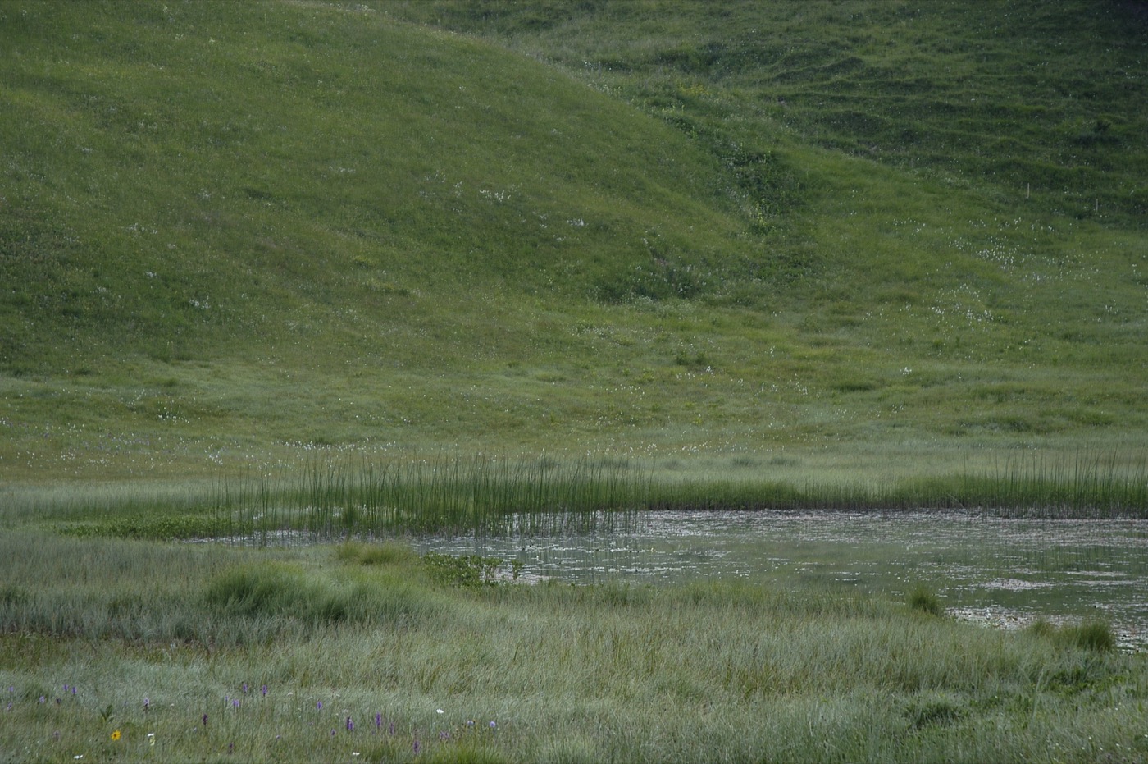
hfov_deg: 16.1
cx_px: 574
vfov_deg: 10.7
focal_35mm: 128
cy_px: 382
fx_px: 4062
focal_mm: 85
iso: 200
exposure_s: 1/90
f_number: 5
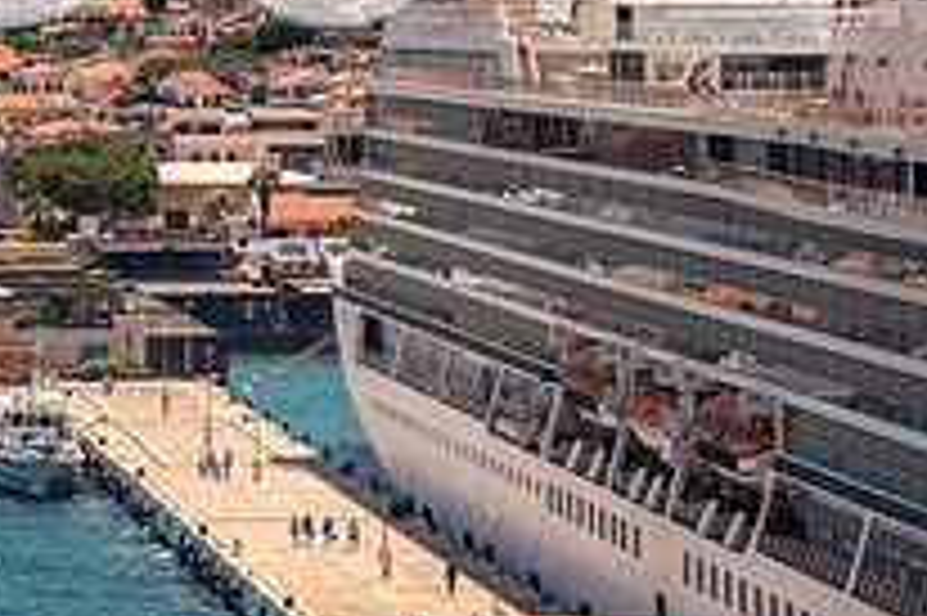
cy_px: -103
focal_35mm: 186
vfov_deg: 7.3
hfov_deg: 11.0
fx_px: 4786
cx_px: 45
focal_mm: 66
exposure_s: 1/500
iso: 100
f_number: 8
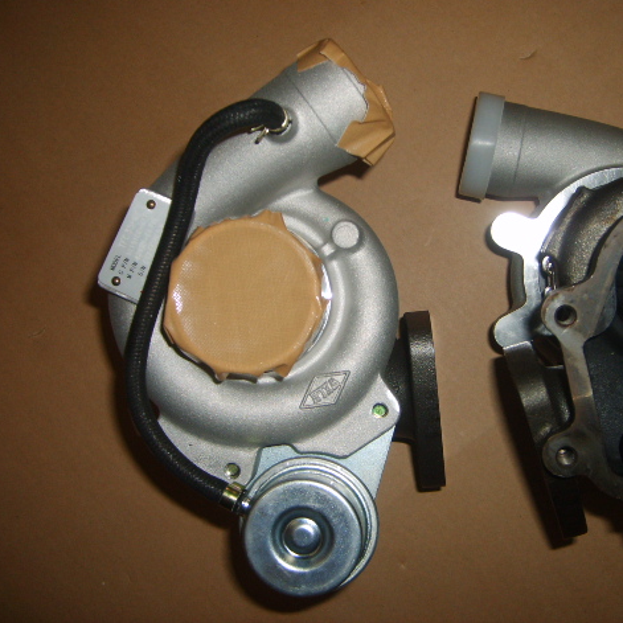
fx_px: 855
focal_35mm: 42
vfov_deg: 40.0
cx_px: 395
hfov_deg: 39.7
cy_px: 308
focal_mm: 5.8
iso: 100
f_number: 2.8
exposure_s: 1/30
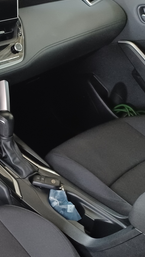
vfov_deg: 40.5
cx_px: -70
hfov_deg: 20.3
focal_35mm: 51
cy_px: 142
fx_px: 348
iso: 1000
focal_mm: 4.6
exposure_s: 1/20
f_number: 1.8
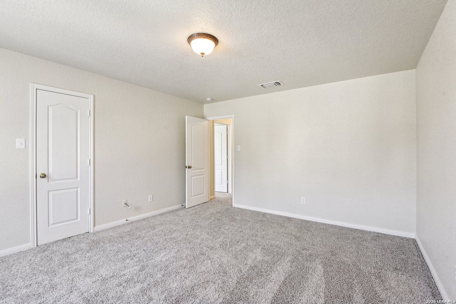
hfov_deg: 96.7
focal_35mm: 16
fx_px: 203
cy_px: 152
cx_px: 228
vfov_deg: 73.7
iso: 900
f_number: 8
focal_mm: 16
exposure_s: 1/15
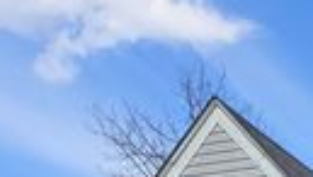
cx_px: 544
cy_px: 435
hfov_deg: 18.0
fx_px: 806
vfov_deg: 10.6
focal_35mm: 97
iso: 12
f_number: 1.7
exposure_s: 1/565
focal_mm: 6.3
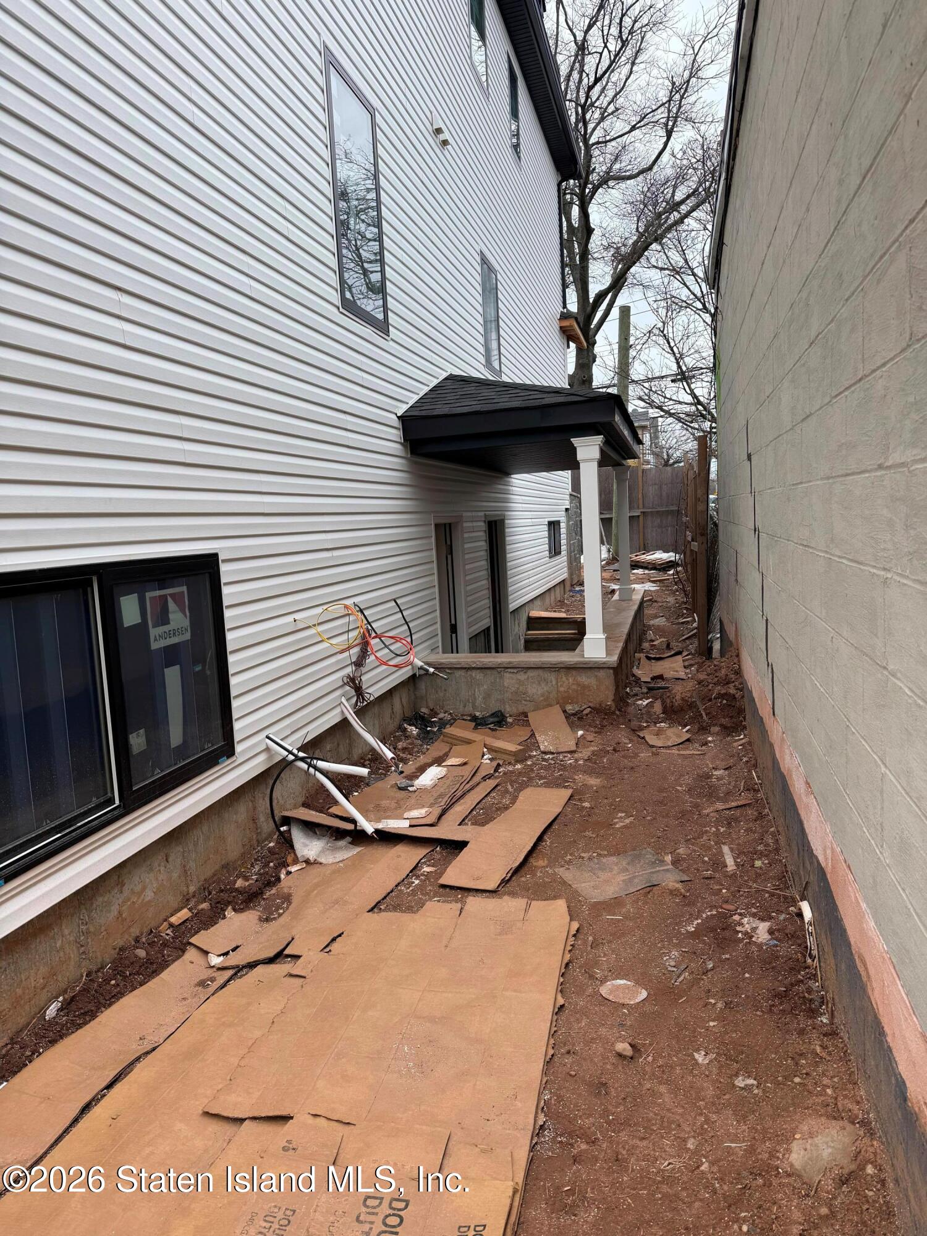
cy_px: 618
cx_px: 464
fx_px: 857
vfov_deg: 71.6
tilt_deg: -4.2
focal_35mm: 24
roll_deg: +3.1
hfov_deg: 56.8
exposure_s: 1/1522
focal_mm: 6.76
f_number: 1.78
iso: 80
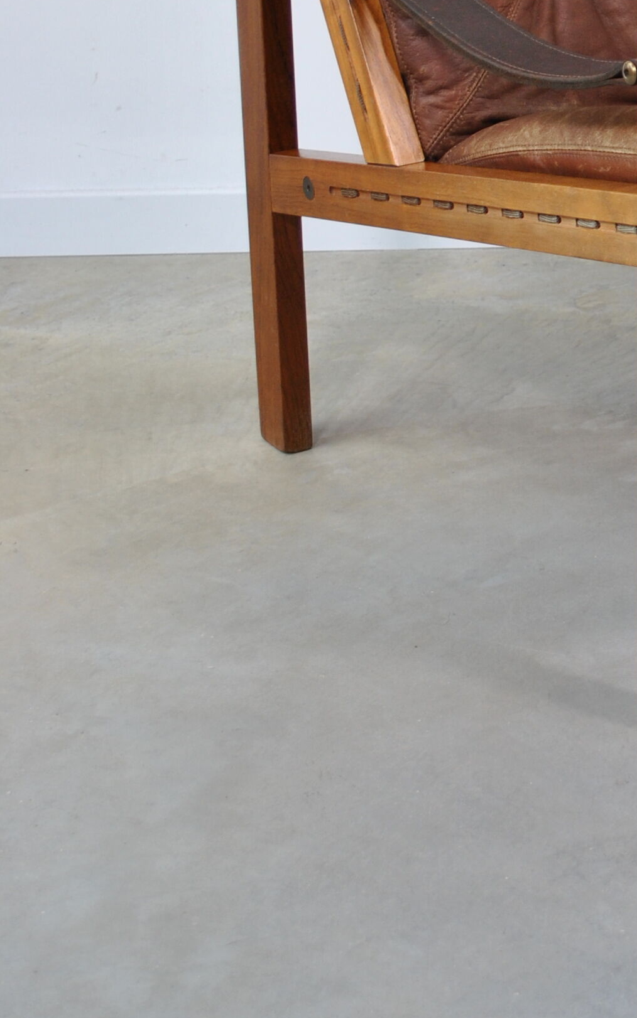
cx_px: 803
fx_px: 2638
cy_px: 137
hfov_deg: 13.3
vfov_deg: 21.5
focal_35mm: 95
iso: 200
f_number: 4.5
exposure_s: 1/40
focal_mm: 26
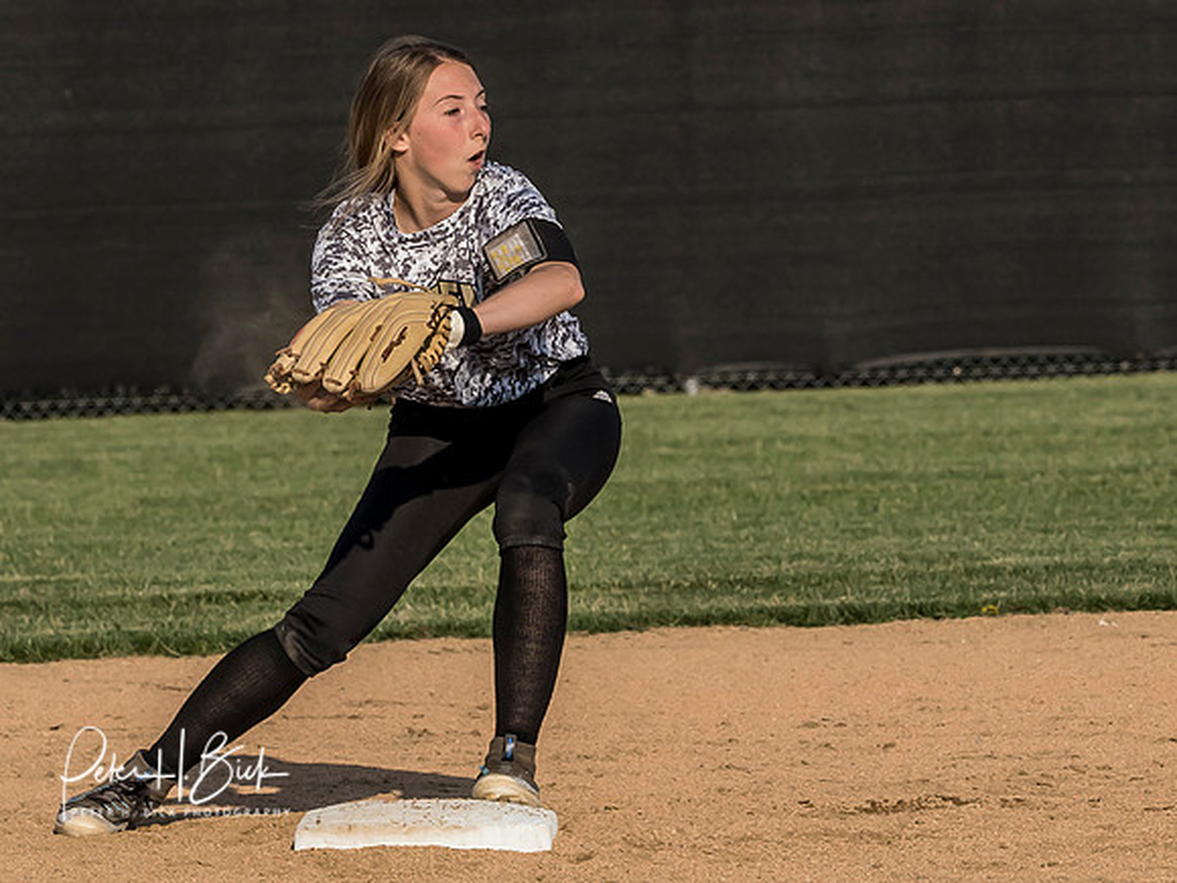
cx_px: 523
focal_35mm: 538
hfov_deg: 3.7
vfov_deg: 2.8
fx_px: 18277
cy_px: 361
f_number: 6.3
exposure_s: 1/2000
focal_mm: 127
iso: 400
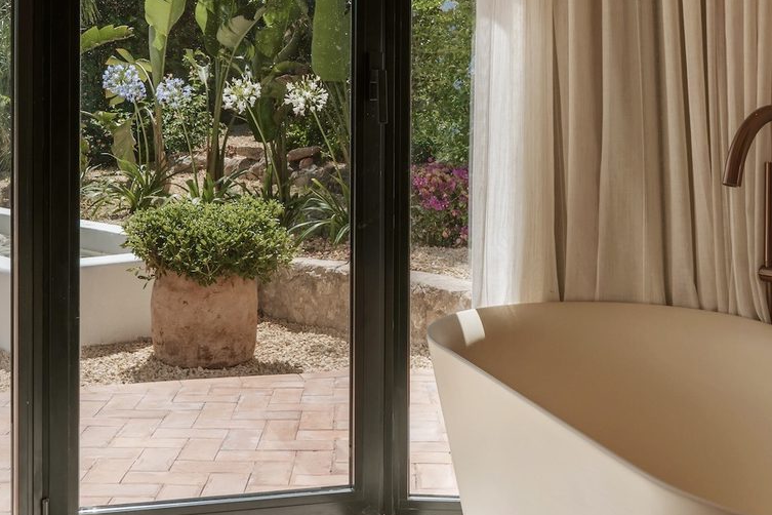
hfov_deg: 38.1
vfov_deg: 25.4
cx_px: 337
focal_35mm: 52
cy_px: 85
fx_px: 1116
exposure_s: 1/200
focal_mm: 24.5
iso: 80
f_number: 10
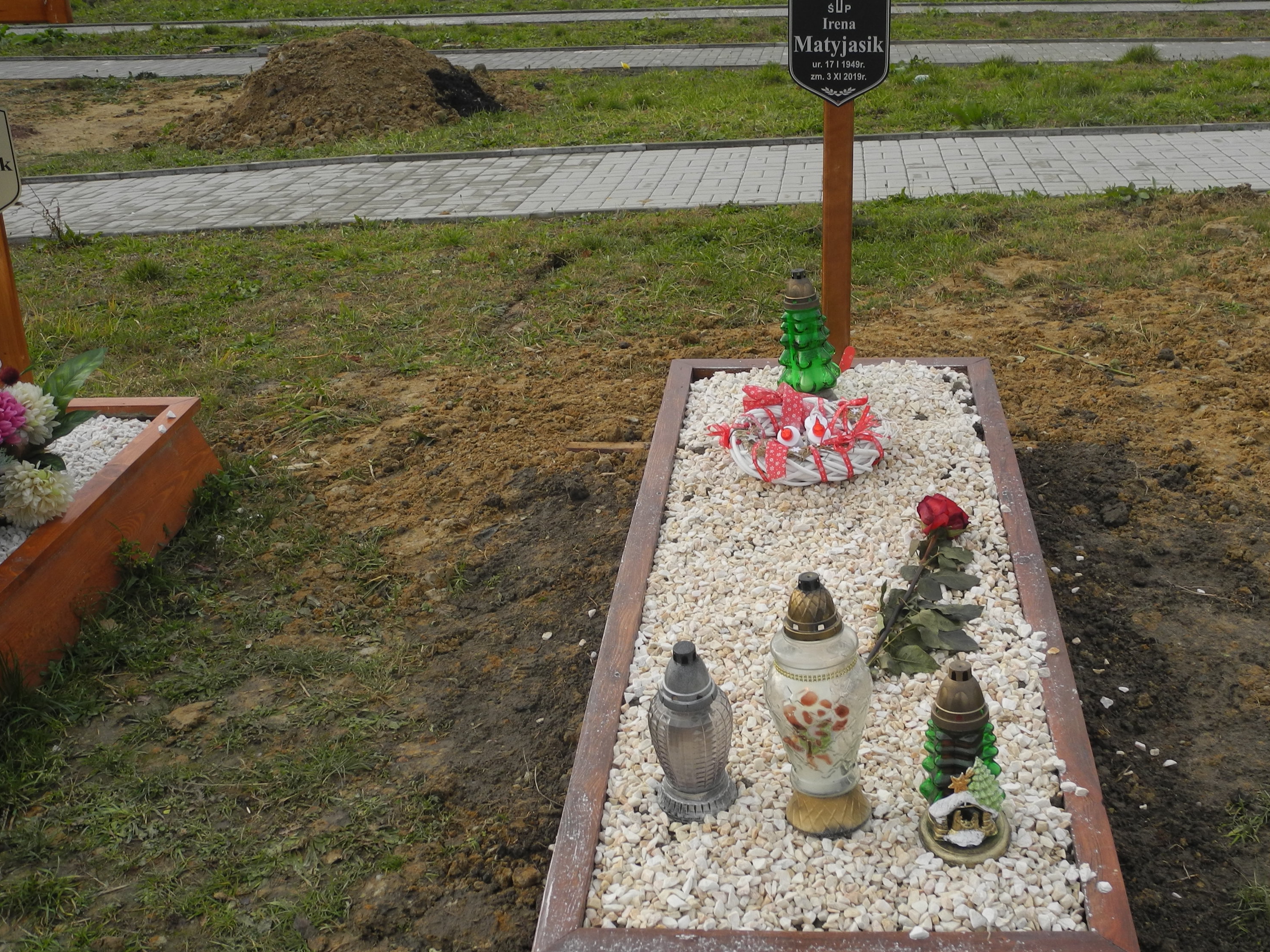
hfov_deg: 43.7
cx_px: 741
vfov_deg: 33.6
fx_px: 1578
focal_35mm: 43
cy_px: 504
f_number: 3.2
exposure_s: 1/500
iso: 100
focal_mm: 7.4
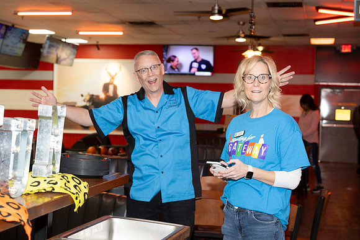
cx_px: 180
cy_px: 120
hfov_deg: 30.5
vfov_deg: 20.6
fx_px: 660
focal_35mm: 66
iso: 800
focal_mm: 66
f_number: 5.6
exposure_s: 1/50
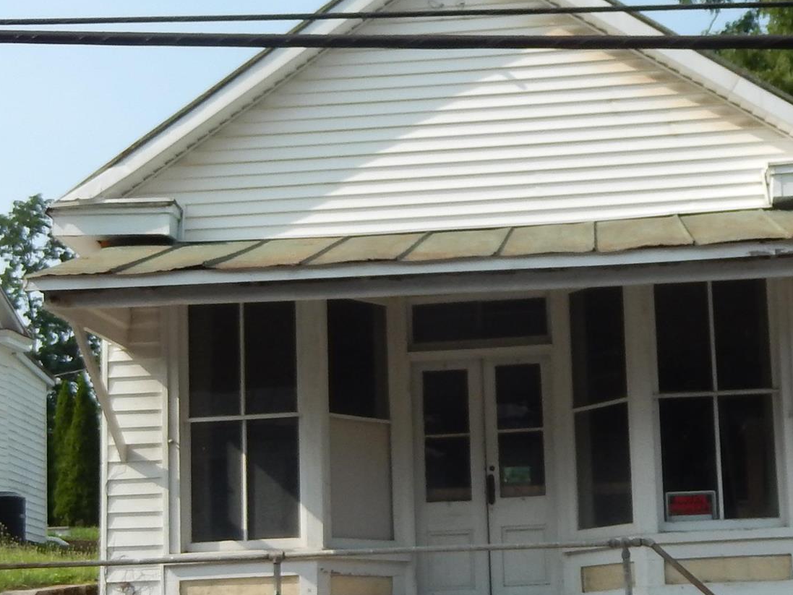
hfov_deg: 27.7
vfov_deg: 20.9
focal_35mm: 70
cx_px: 447
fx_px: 1604
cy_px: 414
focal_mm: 4.5
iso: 125
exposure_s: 1/1000
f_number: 3.4
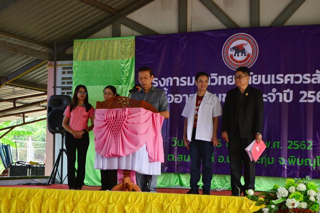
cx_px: 160
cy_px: 106
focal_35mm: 72
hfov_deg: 28.1
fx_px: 640
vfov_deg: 18.9
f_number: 5.6
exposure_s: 1/100
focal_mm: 48
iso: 720
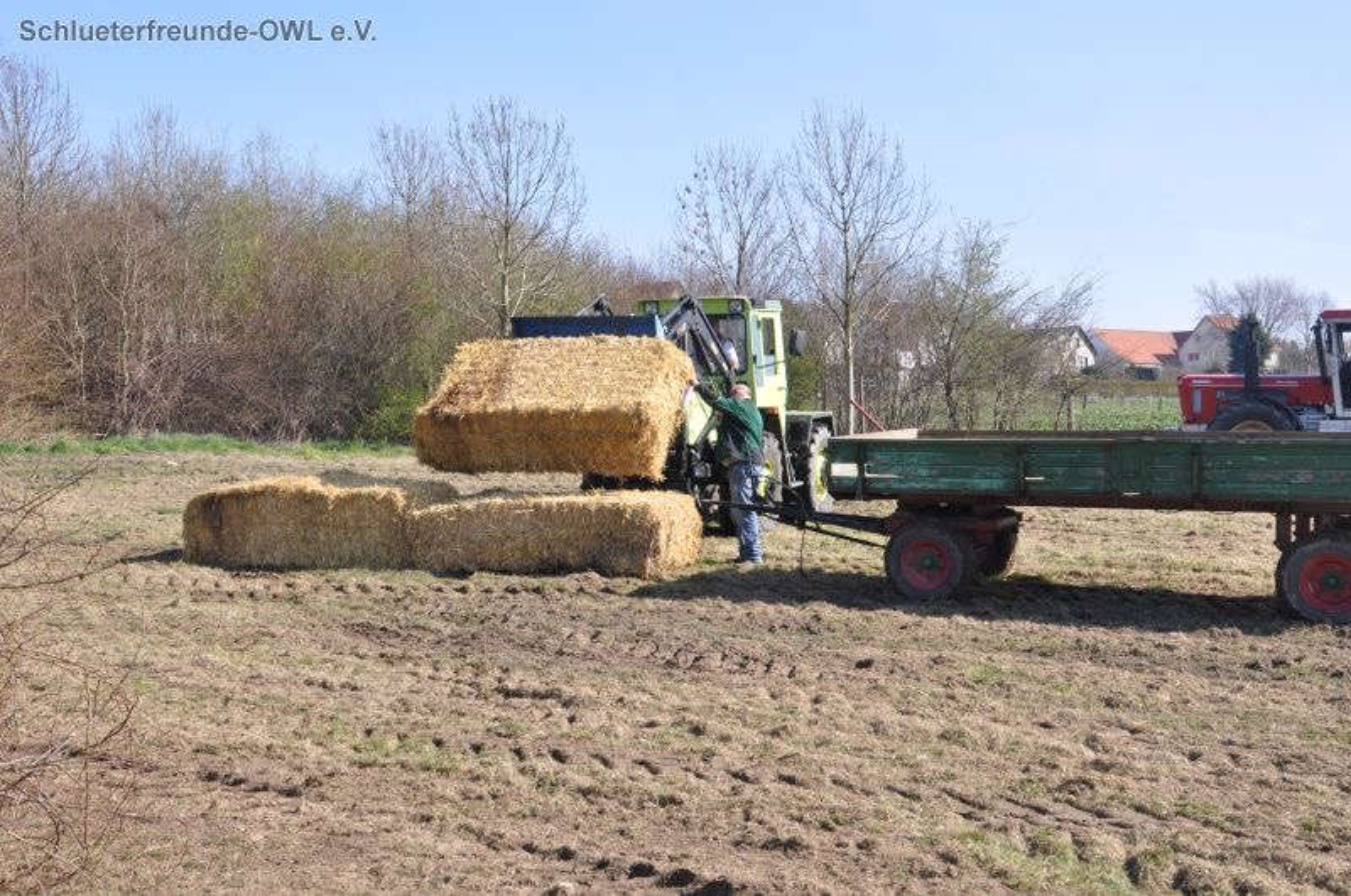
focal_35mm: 45
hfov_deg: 43.7
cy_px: 448
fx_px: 1686
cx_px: 676
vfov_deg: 29.8
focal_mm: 30
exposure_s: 1/160
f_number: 13
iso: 200
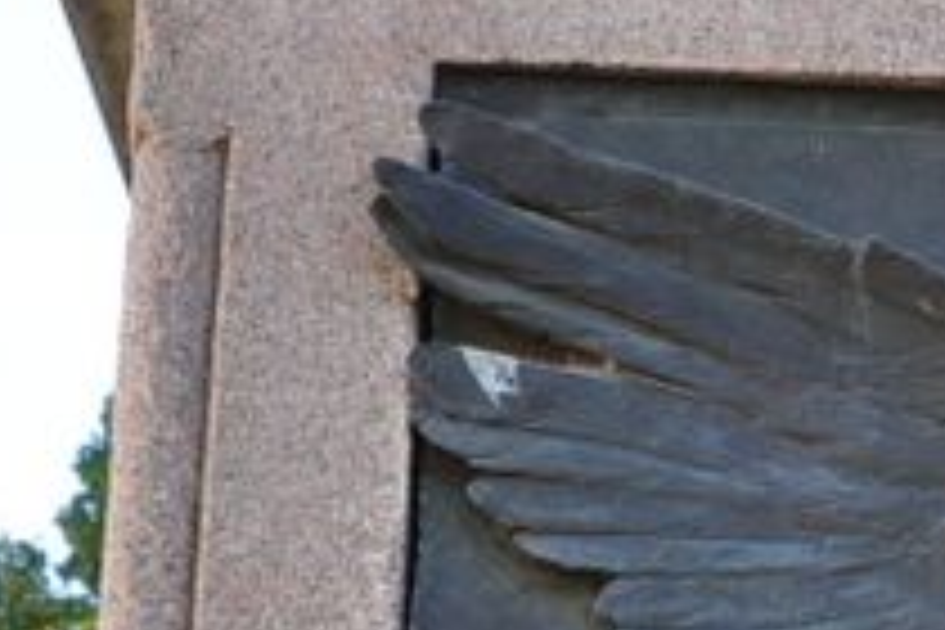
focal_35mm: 328
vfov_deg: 4.1
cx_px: 1593
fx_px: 8621
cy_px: 1188
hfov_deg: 6.2
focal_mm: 45
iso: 220
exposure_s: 1/60
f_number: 8
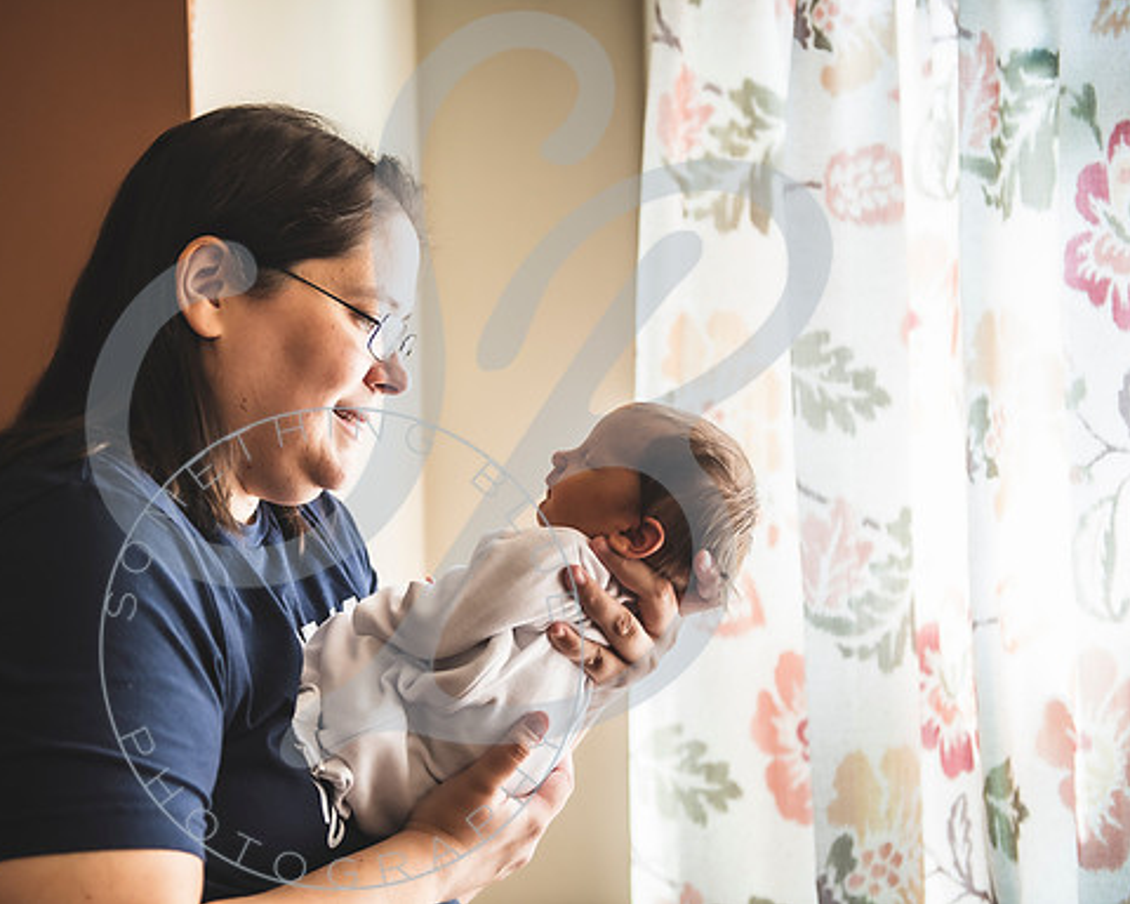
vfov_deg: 25.8
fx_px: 1973
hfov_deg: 31.9
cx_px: 459
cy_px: 451
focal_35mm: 59
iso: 250
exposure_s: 1/125
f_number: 2.8
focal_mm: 52
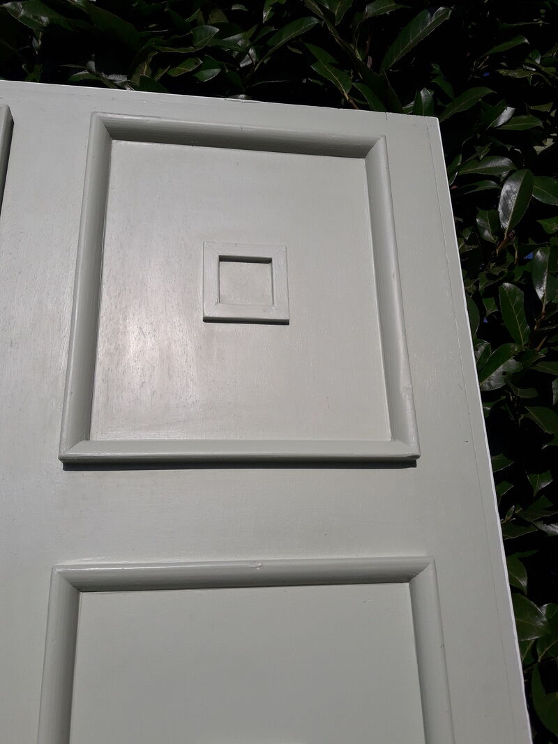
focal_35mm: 28
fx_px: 602
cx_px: 279
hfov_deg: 49.7
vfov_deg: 63.4
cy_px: 372
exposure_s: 1/6250
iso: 40
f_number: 1.9
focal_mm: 3.7
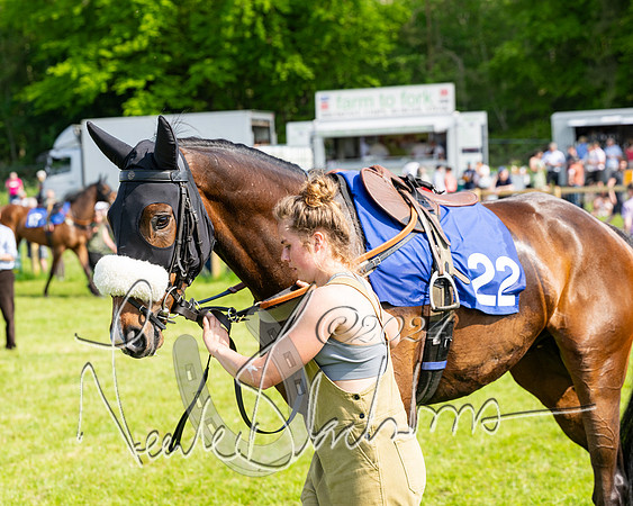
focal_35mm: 92
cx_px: 316
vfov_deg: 16.6
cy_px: 253
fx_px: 1730
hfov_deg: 20.7
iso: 200
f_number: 5
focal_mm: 82
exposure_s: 1/800
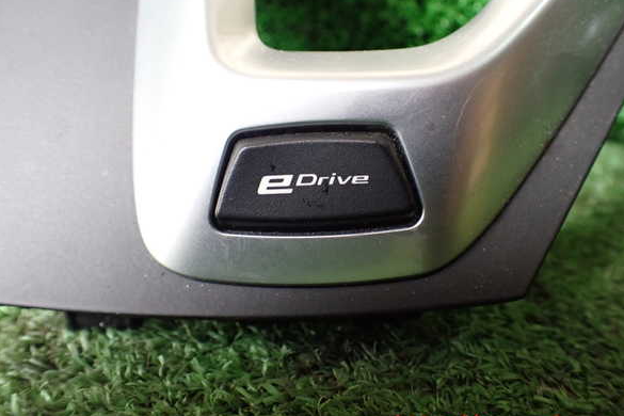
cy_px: 199
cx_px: 317
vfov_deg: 41.1
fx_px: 555
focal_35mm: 32
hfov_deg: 58.7
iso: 500
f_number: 2.3
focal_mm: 5.4
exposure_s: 1/125
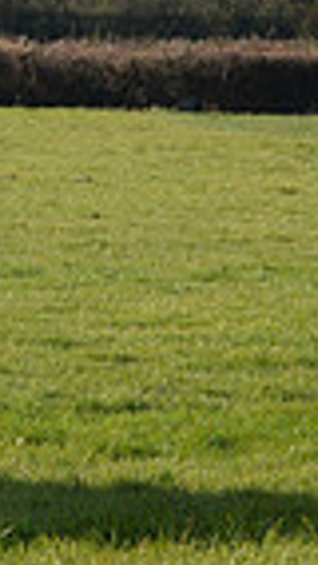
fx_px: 6259
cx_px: -560
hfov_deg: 2.9
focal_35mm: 418
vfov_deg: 5.1
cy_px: -119
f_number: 8
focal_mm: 98
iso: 1000
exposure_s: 1/1250
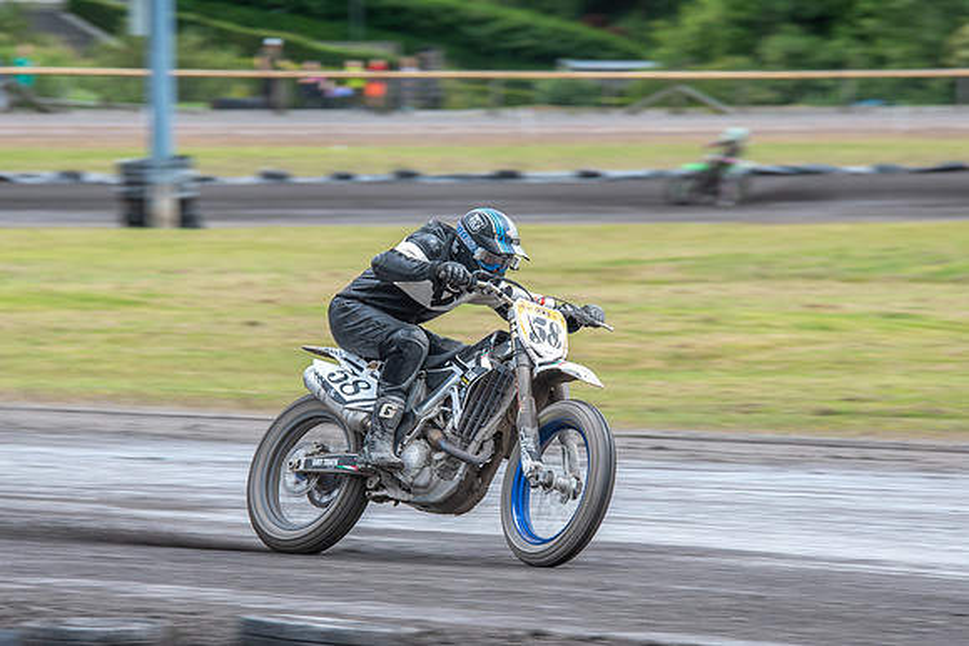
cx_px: 497
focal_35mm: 322
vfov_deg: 4.3
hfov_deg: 6.4
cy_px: 393
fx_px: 8656
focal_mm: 200
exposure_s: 1/250
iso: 160
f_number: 6.3
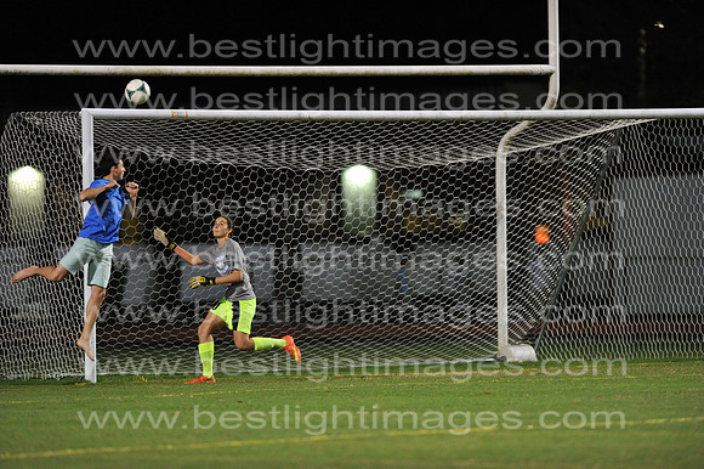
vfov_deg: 4.6
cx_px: 352
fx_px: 5863
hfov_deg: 6.9
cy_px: 234
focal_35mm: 300
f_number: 3.2
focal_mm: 300
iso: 5000
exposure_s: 1/400
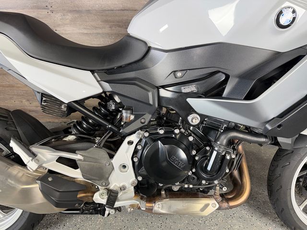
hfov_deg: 71.6
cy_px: 115
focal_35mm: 24
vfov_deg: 56.8
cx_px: 154
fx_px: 213
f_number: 1.78
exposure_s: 1/22
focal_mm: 6.76
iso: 50
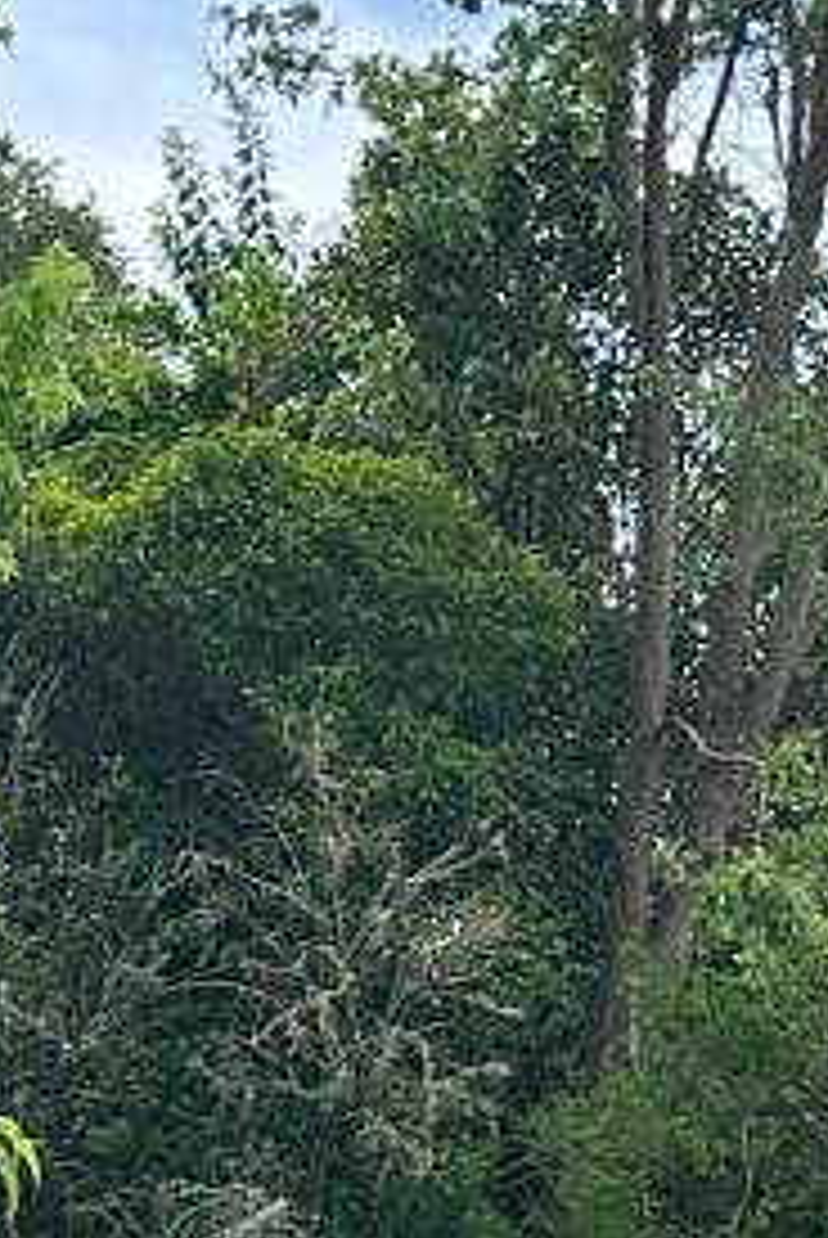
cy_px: 1839
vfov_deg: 14.1
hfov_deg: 10.1
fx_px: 4680
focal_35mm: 136
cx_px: 513
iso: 80
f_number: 1.78
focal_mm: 6.86
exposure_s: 1/2353
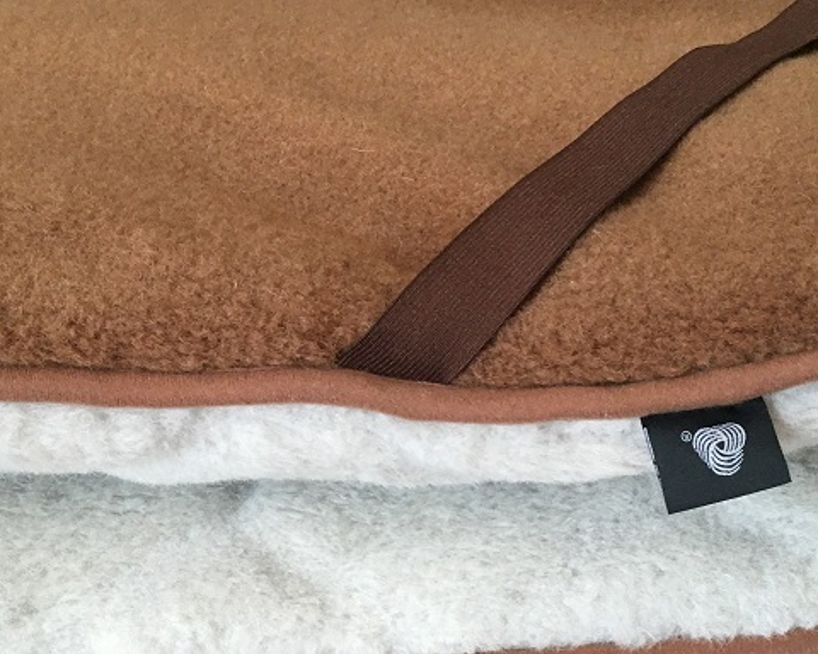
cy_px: 450
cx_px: 394
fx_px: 1428
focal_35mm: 59
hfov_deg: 32.0
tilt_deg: -27.7
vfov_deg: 25.6
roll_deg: -1.7
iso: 64
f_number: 2.2
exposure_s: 1/33
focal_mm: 4.15
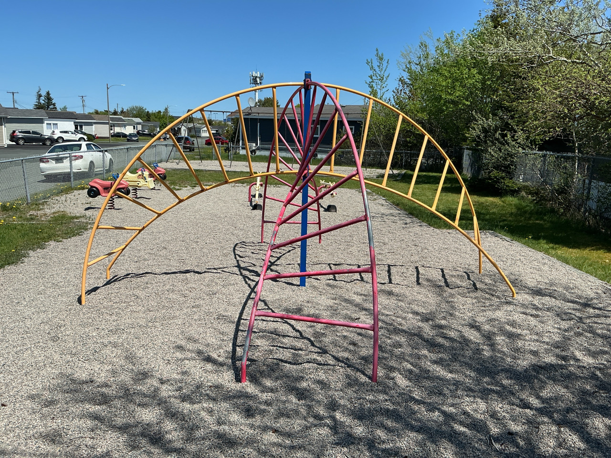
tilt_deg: -10.8
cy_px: 229
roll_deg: -1.3
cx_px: 306
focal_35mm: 29
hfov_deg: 61.7
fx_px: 512
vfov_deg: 48.2
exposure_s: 1/2320
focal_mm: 3
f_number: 1.8
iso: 25
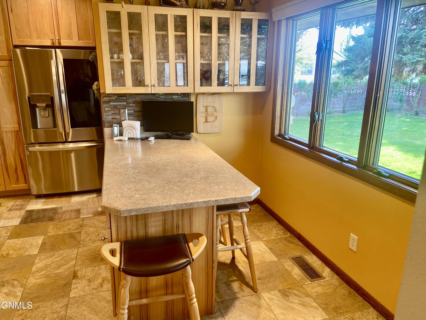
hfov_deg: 67.3
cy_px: 160
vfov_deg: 53.1
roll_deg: -0.5
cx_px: 213
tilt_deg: -16.2
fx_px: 320
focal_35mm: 26
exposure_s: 1/60
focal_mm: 4.25
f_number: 1.8
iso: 64
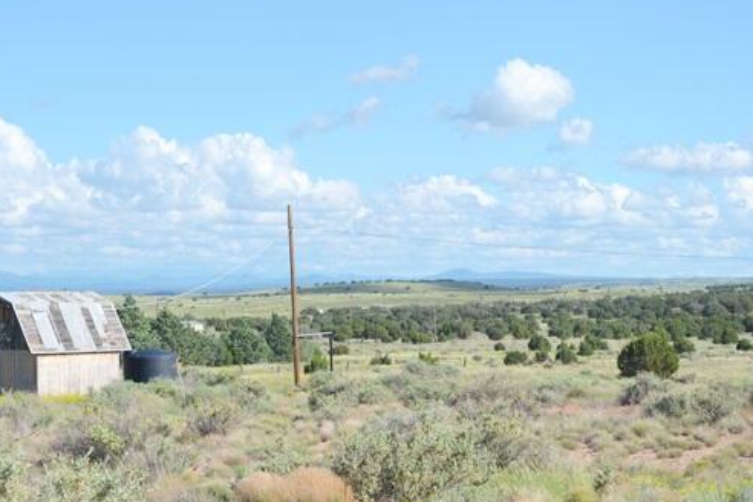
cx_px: 306
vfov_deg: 13.6
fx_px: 2104
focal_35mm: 101
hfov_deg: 20.3
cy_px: 283
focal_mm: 55
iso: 100
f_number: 8
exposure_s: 1/250
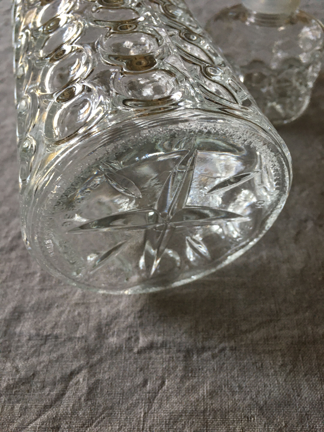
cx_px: 162
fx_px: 362
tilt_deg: -51.2
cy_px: 216
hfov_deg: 48.2
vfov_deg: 61.7
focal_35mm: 29
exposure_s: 1/30
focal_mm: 4.15
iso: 125
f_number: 2.2
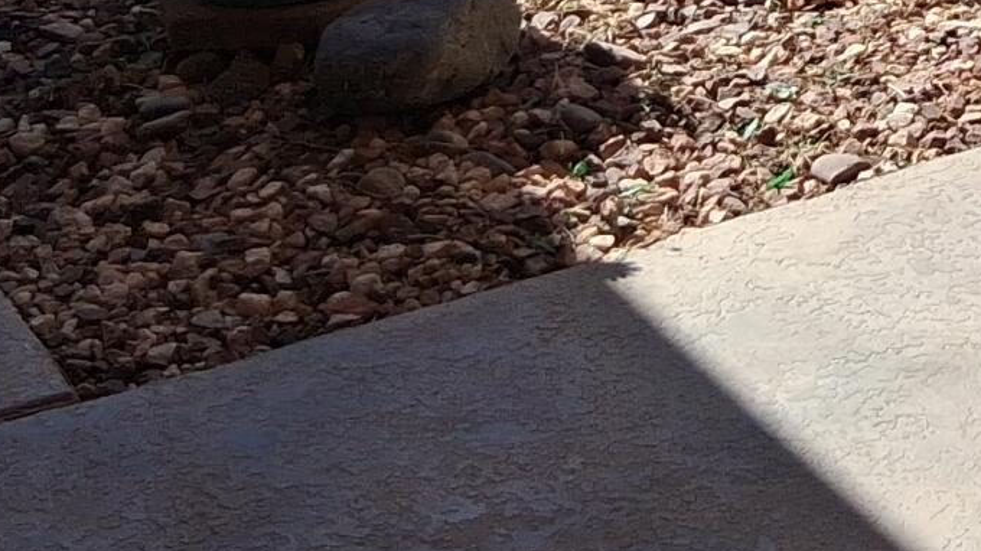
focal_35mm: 125
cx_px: 1499
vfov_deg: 9.0
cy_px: -635
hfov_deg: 15.7
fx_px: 3251
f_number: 1.8
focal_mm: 3.98
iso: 25
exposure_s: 1/681
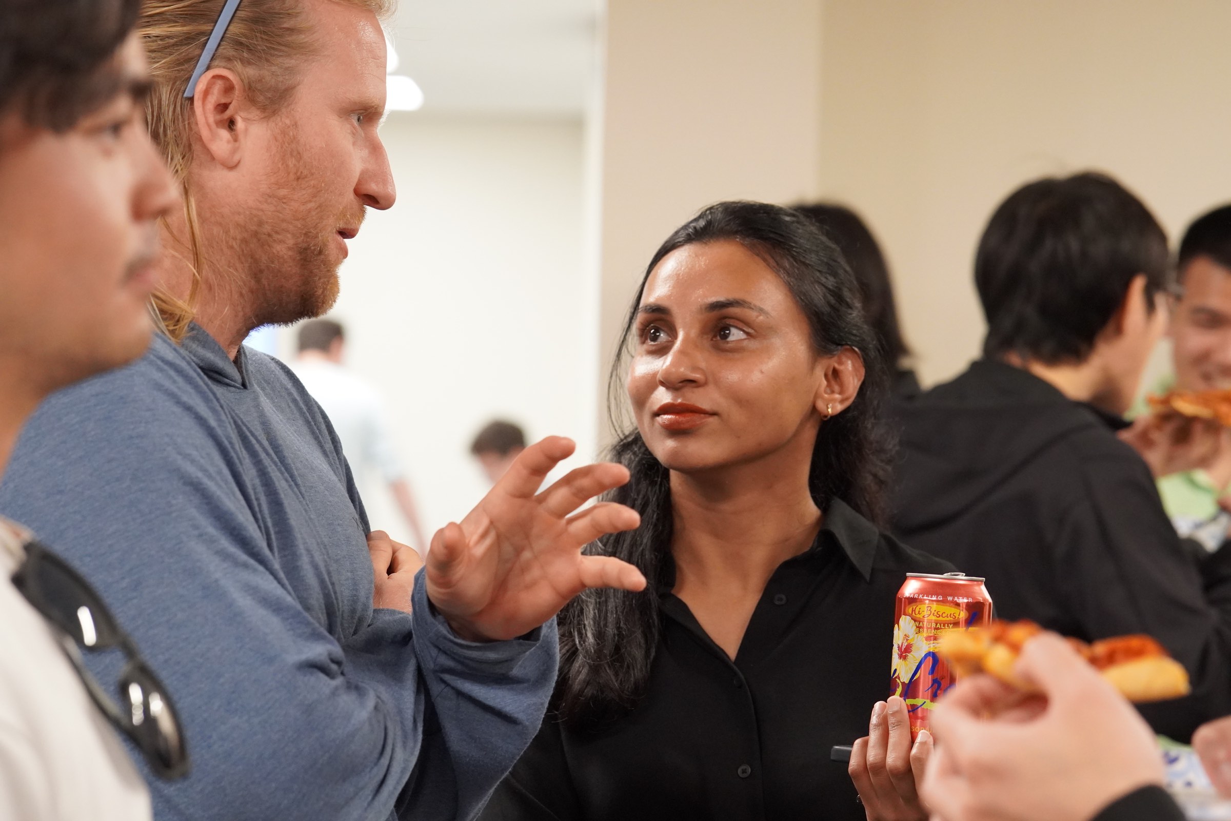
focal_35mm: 112
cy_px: 410
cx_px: 616
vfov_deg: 12.2
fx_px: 3847
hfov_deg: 18.2
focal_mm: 75
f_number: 4
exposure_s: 1/160
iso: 2500
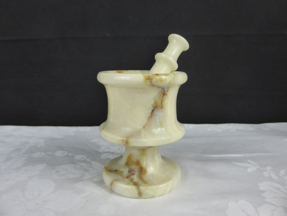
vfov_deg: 51.4
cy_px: 108
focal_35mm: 27
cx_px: 144
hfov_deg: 65.3
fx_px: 224
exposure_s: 1/60
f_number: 3.4
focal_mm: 4.8
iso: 200
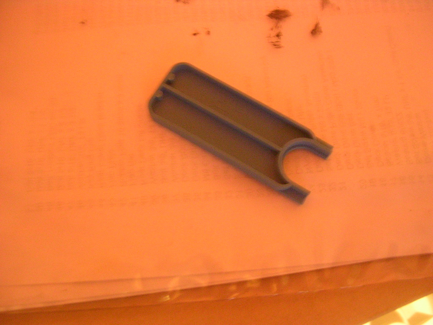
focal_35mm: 38
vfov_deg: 37.7
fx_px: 475
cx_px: 216
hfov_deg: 49.0
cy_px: 162
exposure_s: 1/2.6
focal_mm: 5.8
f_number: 2.8
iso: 200
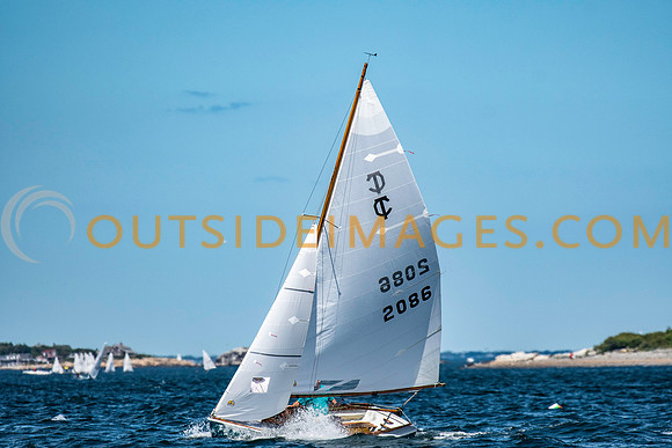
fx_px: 8402
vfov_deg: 3.1
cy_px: 224
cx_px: 336
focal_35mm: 450
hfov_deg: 4.6
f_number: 5
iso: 500
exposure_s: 1/5000
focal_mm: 300
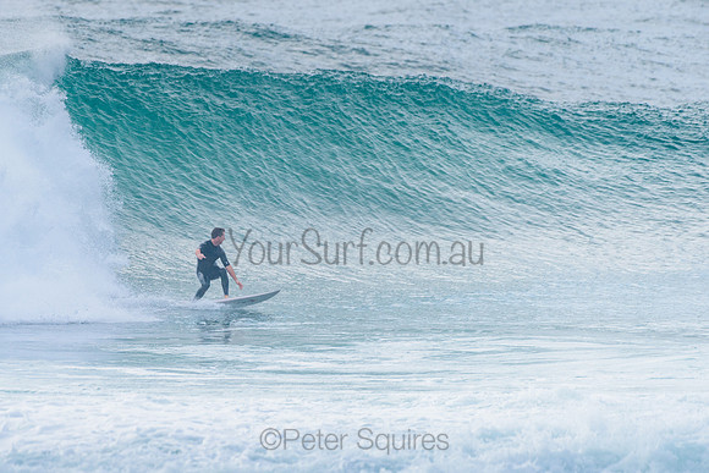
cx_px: 275
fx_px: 12061
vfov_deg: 2.2
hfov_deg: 3.4
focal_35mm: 612
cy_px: 248
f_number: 5.6
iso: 640
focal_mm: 500
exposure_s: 1/2000
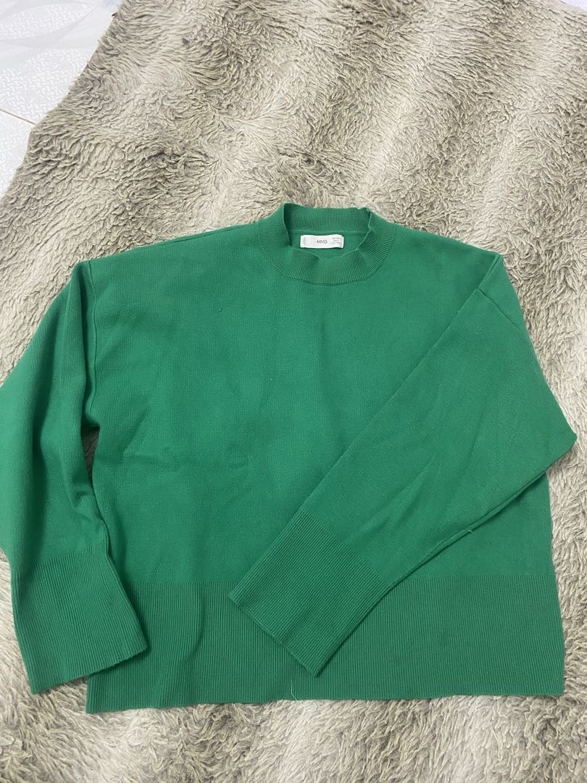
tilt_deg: -74.3
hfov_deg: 53.1
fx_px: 588
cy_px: 392
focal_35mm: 26
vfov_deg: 67.3
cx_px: 294
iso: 320
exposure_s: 1/50
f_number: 1.8
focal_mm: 4.25
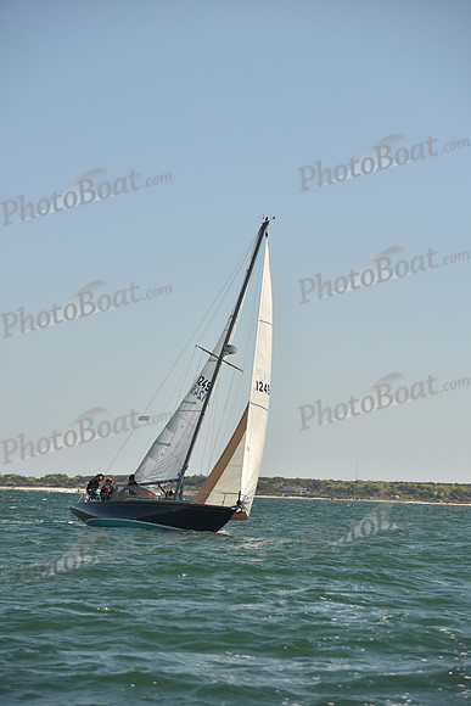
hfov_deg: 10.6
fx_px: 2550
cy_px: 353
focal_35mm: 130
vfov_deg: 15.8
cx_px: 236
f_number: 5
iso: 250
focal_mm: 130
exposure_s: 1/800
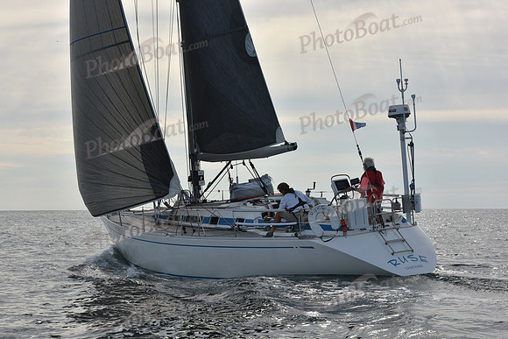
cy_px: 170
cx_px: 254
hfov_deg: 23.6
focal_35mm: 86
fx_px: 1214
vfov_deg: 15.9
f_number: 9
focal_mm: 86
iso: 320
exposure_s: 1/1000
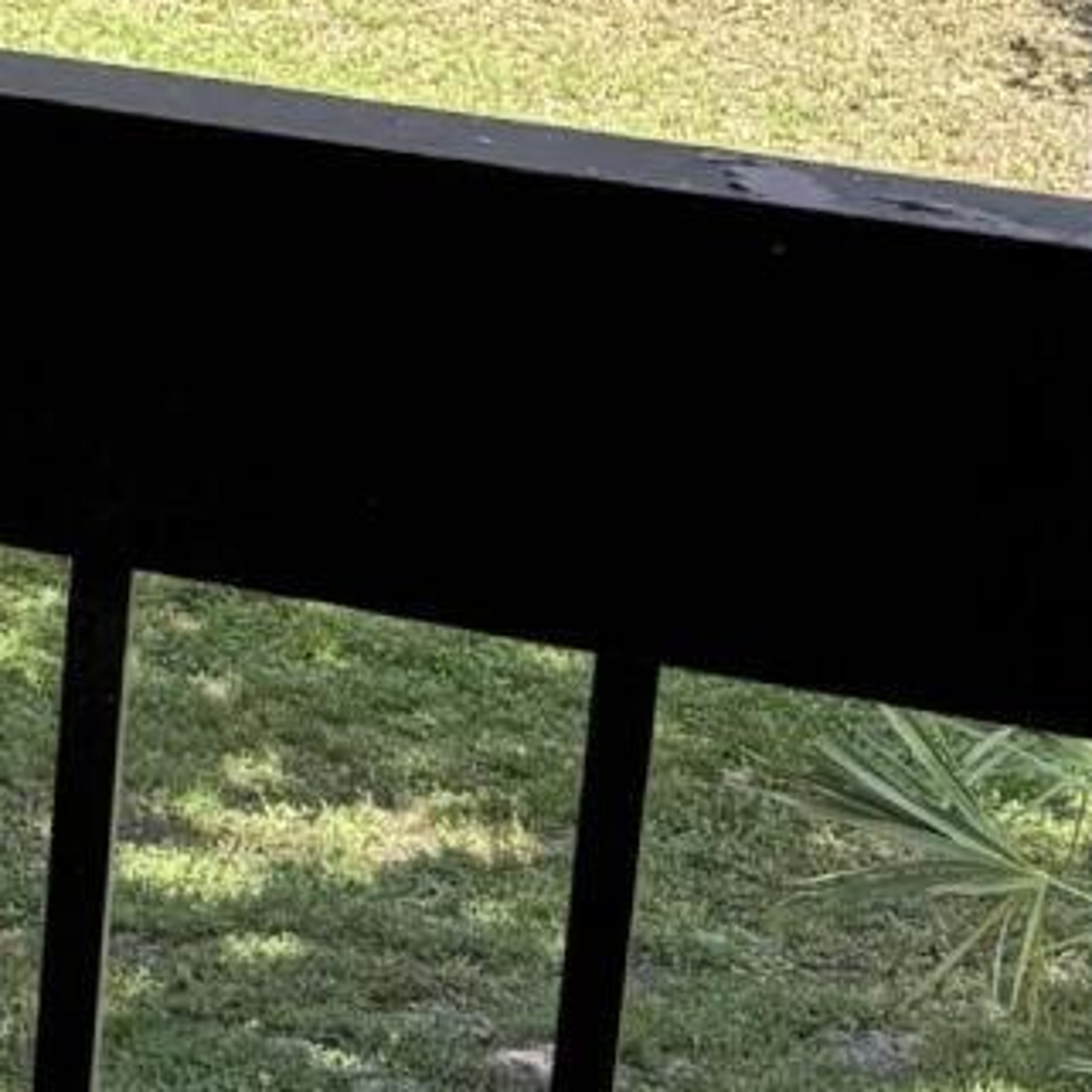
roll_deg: -1.9
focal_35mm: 132
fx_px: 4711
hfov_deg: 11.9
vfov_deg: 12.7
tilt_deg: -11.2
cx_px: -1041
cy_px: -378
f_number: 1.78
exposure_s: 1/456
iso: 80
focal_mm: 6.76
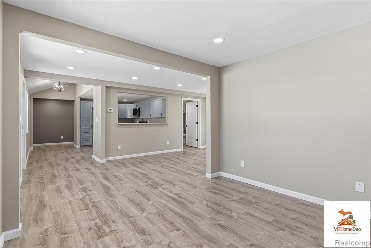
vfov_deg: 70.5
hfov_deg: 93.3
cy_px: 124
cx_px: 186
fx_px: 175
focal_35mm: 17
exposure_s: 1/250
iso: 250
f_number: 8
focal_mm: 17
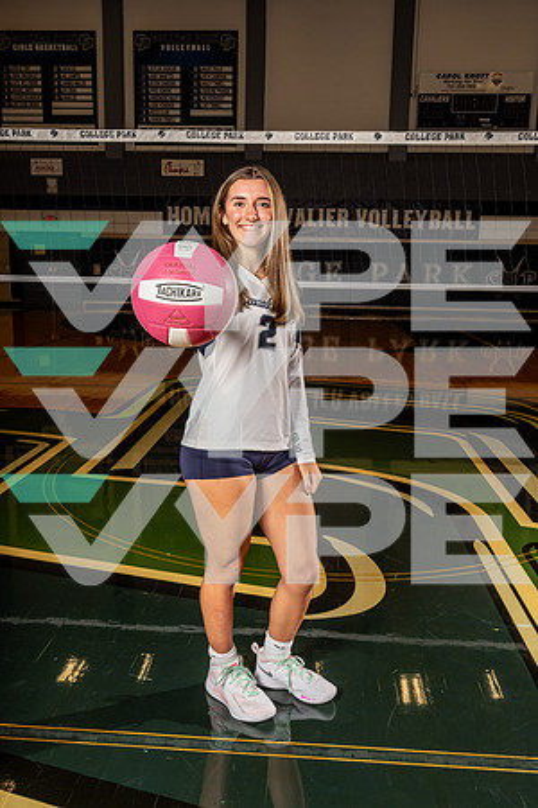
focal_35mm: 33
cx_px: 269
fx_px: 740
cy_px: 404
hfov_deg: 40.0
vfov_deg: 57.2
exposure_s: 1/250
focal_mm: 33
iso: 640
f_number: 11
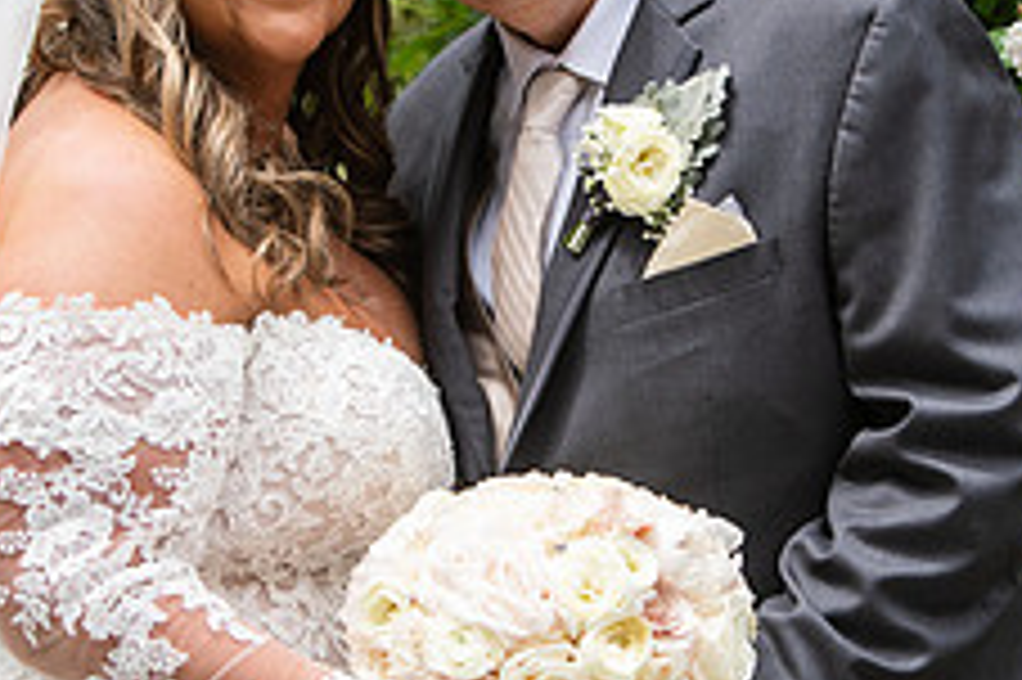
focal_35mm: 192
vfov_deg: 7.1
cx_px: 558
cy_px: 335
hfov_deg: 10.7
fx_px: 5447
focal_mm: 75
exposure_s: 1/1000
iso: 200
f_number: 4
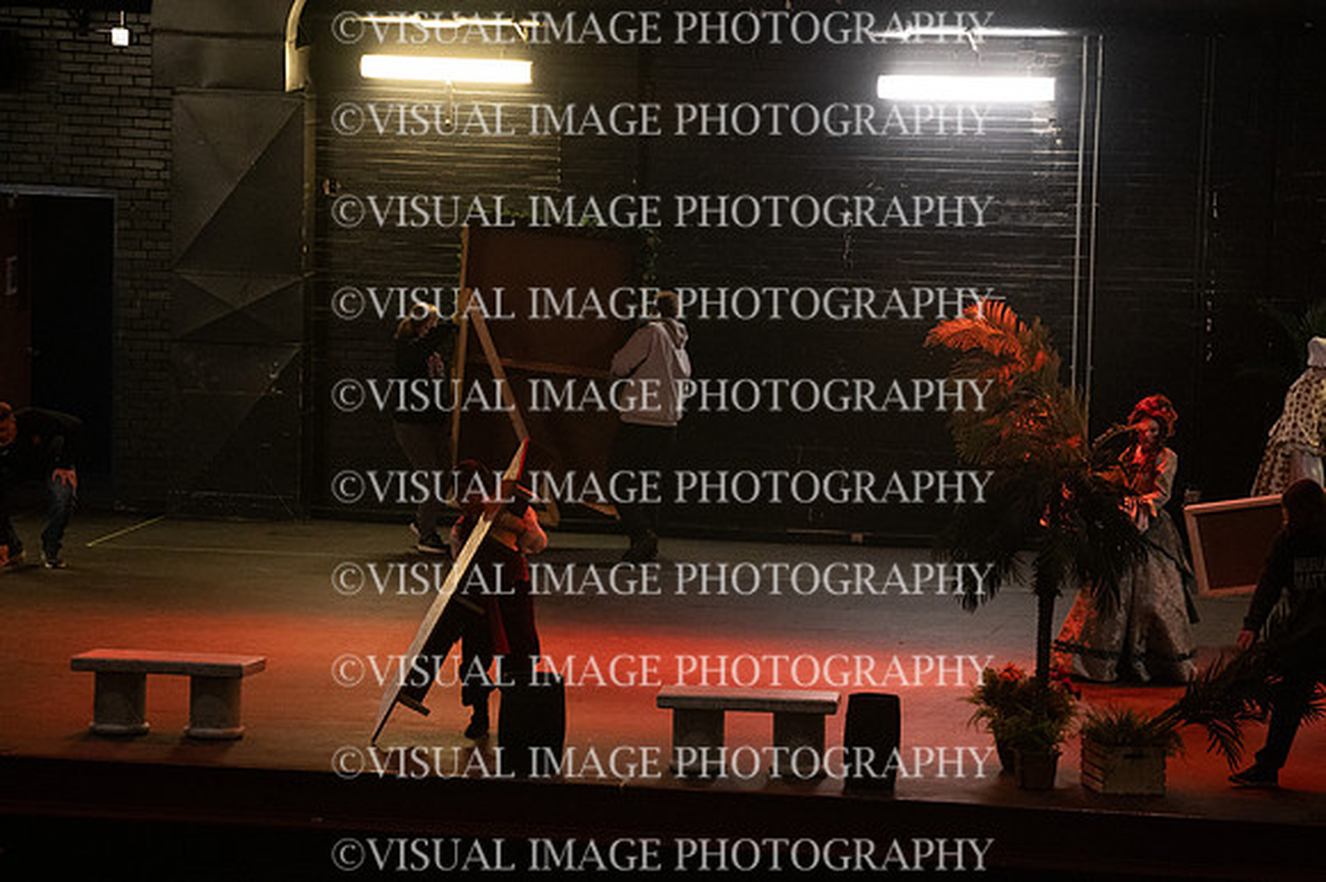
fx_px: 7178
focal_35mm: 195
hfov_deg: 10.6
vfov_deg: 7.0
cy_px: 441
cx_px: 663
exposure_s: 1/160
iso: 10000
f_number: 6.3
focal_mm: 195
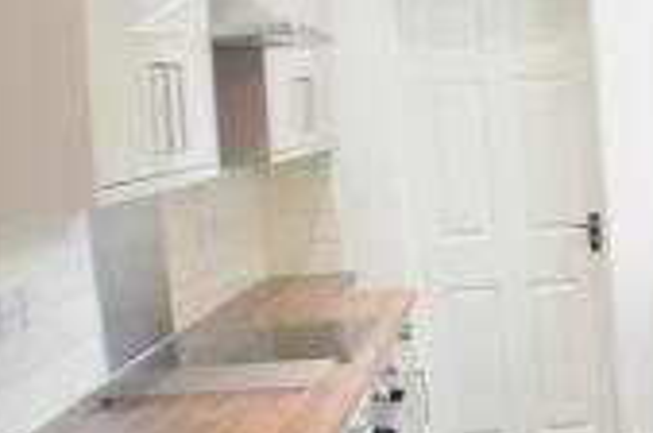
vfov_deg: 14.6
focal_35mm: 93
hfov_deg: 20.3
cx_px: 827
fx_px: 1684
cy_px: 141
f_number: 3.8
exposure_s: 1/25
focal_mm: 22
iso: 400
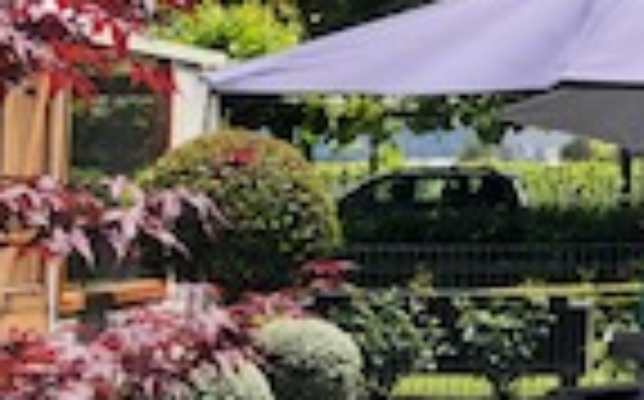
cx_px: 869
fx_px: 2332
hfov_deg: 14.9
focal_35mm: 133
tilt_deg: +5.2
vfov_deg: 9.7
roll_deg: -1.1
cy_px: -27
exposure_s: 1/1389
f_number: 1.8
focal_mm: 3.99
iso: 20
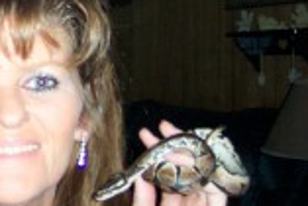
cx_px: -82
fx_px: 831
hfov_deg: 19.5
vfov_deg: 14.1
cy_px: 56
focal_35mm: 97
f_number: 2.8
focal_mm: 8
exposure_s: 1/30
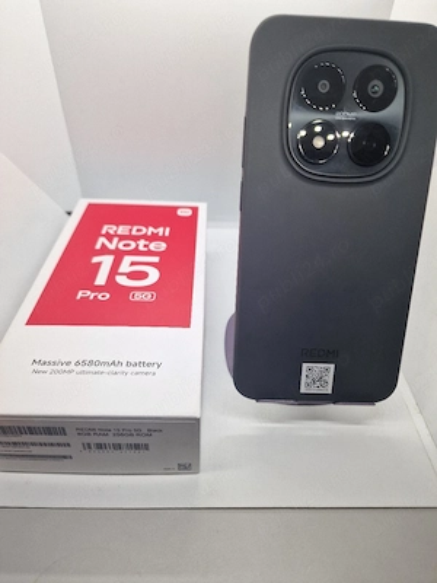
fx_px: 387
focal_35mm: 23
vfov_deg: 73.9
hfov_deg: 58.9
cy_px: 292
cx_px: 218
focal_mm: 6.4
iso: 50
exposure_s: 1/100
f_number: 1.8
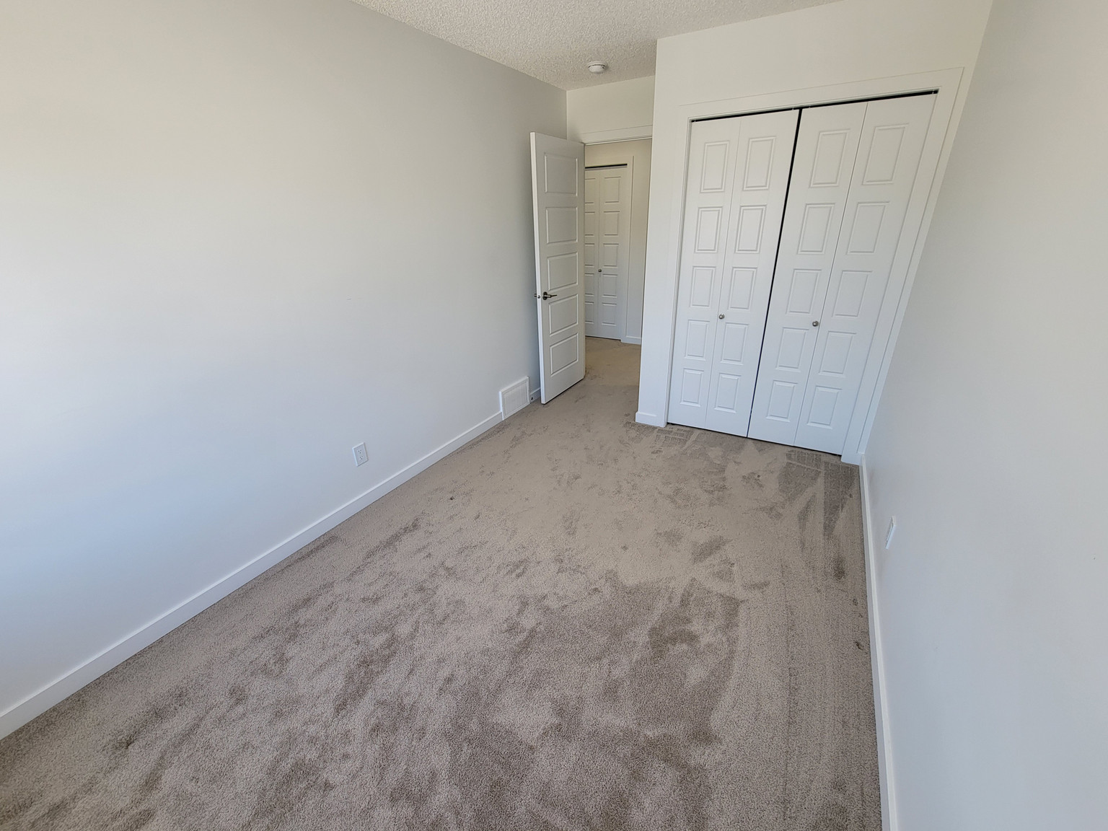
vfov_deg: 89.9
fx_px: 416
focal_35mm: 13
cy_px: 416
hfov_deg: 106.2
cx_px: 554
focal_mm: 2.2
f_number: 2.2
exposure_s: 1/120
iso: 80
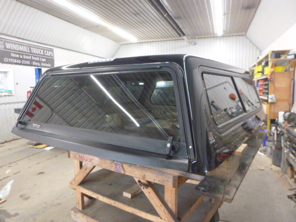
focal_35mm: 25
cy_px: 111
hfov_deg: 69.4
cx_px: 148
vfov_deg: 54.9
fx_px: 214
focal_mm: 4.5
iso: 800
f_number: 3.9
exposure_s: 1/30
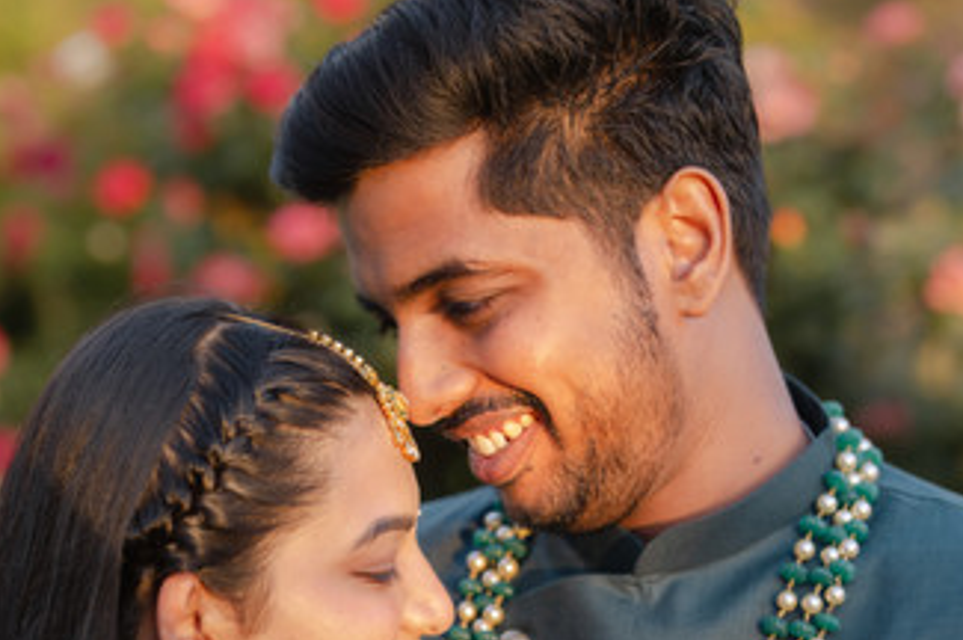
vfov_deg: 17.1
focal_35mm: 77
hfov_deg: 26.3
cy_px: 711
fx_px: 2058
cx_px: 484
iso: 250
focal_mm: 50
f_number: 2.2
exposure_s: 1/640
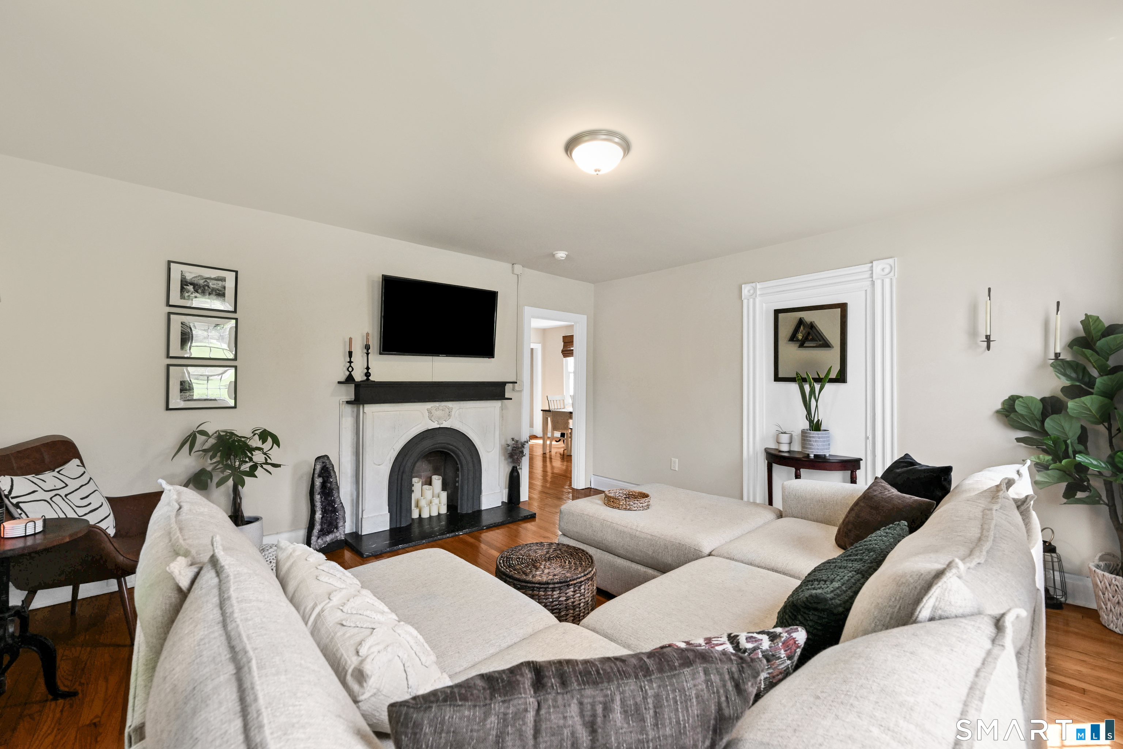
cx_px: 562
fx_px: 437
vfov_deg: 81.2
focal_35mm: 14
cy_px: 374
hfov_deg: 104.3
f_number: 8
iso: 200
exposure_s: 1/13
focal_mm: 14
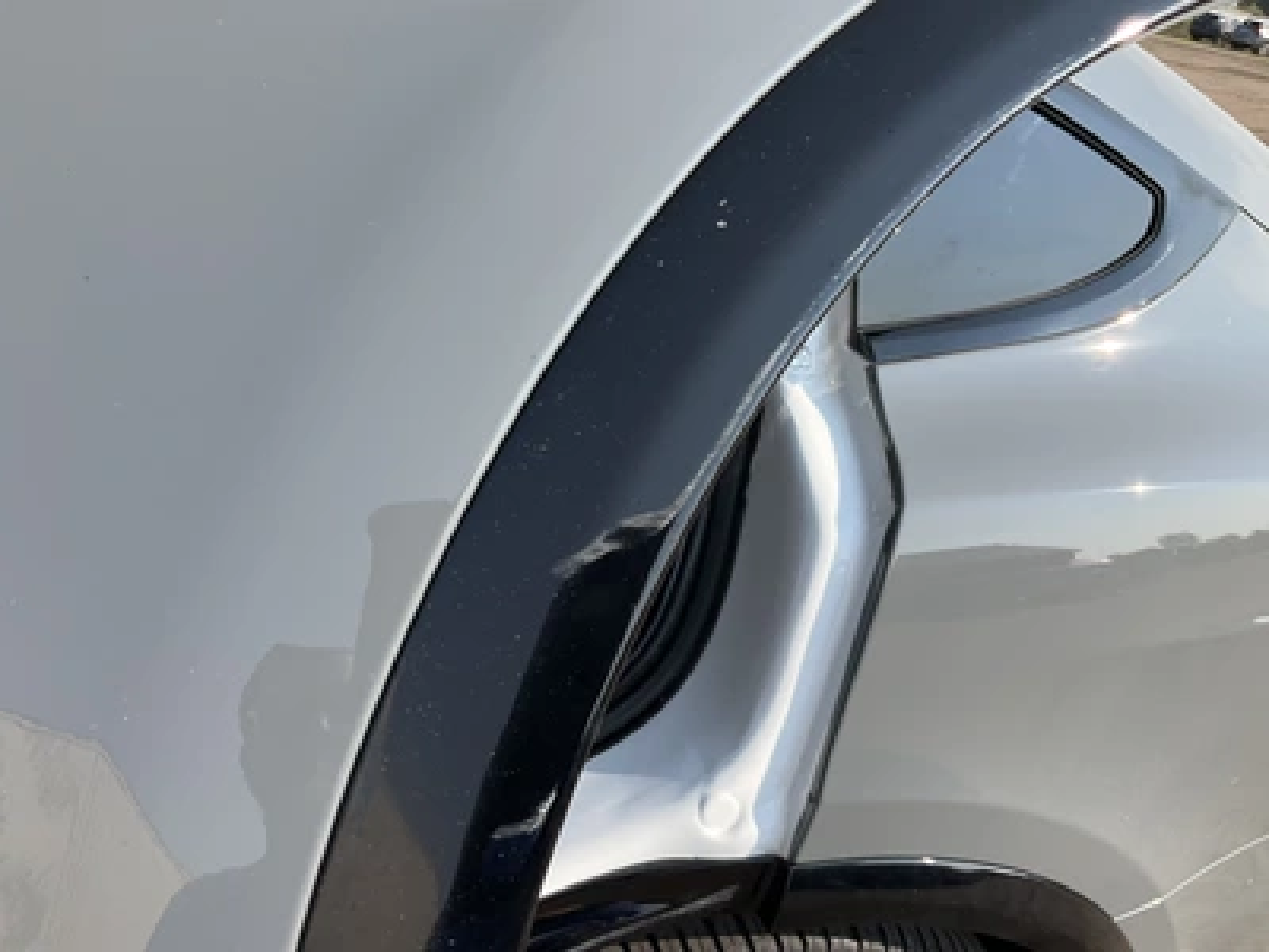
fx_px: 1063
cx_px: 634
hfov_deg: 61.7
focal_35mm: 29
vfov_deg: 48.2
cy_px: 476
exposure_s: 1/700
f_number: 1.8
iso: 25
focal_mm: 3
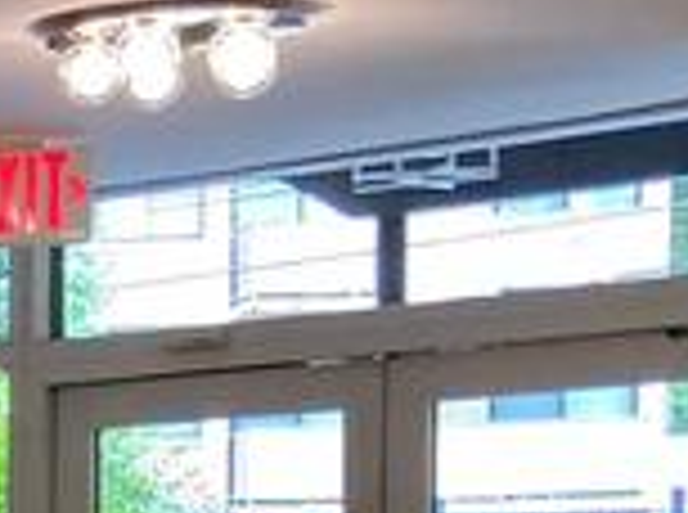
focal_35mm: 188
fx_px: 3728
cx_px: -1138
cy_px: 963
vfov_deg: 7.6
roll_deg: +0.8
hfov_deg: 9.1
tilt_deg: -3.9
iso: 250
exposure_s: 1/60
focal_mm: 3.99
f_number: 1.8
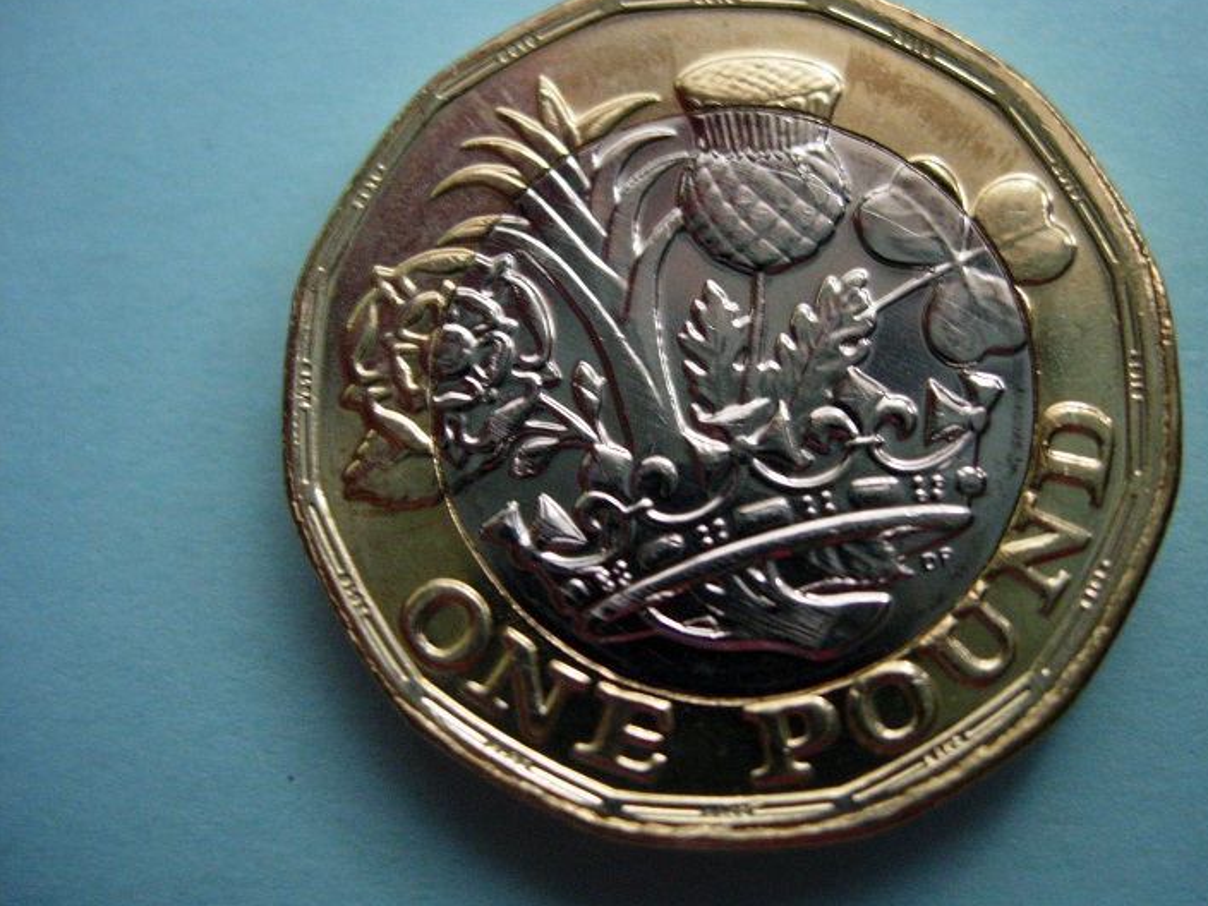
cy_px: 450
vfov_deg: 34.3
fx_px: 1466
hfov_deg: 44.7
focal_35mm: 42
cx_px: 666
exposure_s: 1/18.4
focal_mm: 7.8
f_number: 2.8
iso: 200
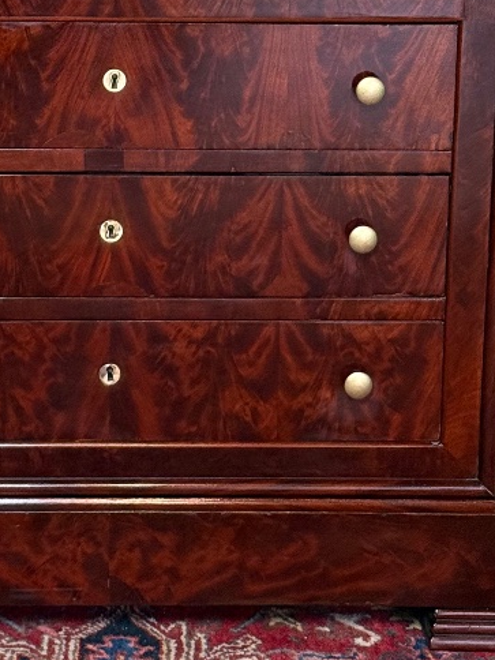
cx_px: 106
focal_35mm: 119
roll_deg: -0.5
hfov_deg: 12.4
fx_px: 2269
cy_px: 135
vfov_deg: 16.4
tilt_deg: -12.6
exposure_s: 1/33
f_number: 1.78
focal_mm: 6.76
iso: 320
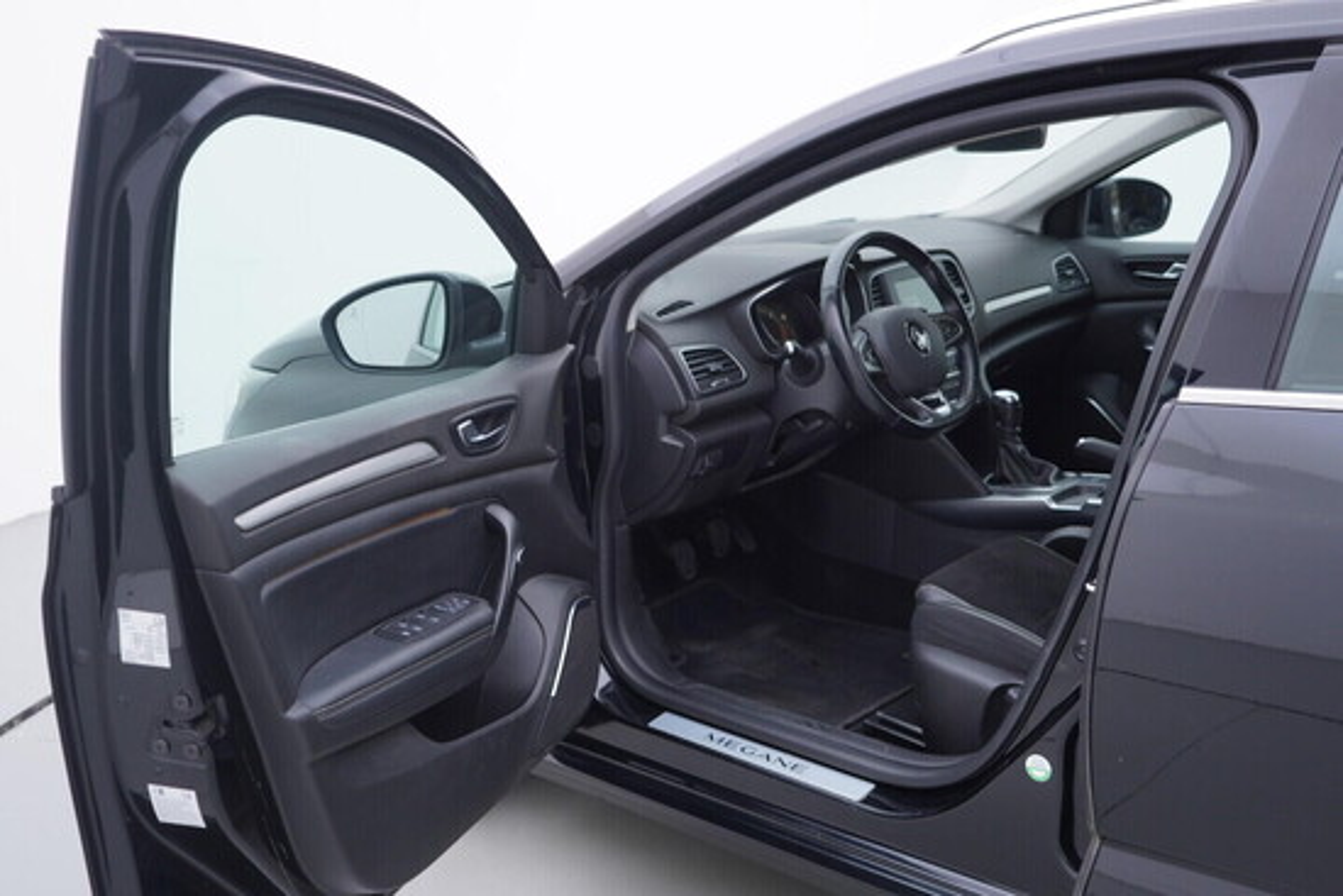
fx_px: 1343
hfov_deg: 53.1
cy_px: 448
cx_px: 672
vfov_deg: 36.9
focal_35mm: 36
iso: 125
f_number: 3.2
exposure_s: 1/50
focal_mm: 24
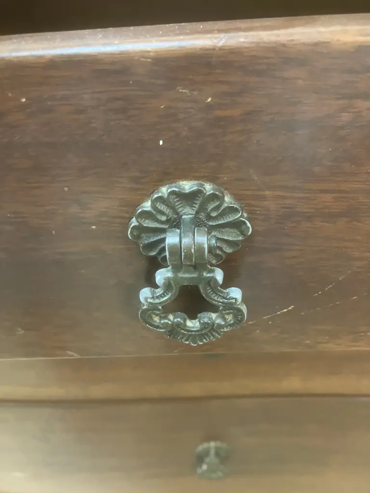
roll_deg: +3.1
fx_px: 399
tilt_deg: -33.9
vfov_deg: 63.4
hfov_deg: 49.7
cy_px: 246
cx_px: 185
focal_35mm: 28
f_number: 1.8
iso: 640
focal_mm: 3.99
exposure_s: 1/25
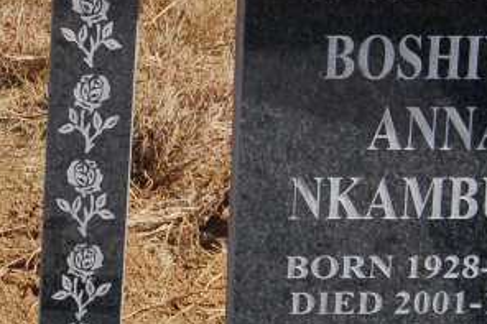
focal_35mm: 170
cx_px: 12
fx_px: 2298
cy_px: 93
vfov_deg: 8.1
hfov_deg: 12.0
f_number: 6.3
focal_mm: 28
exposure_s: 1/500
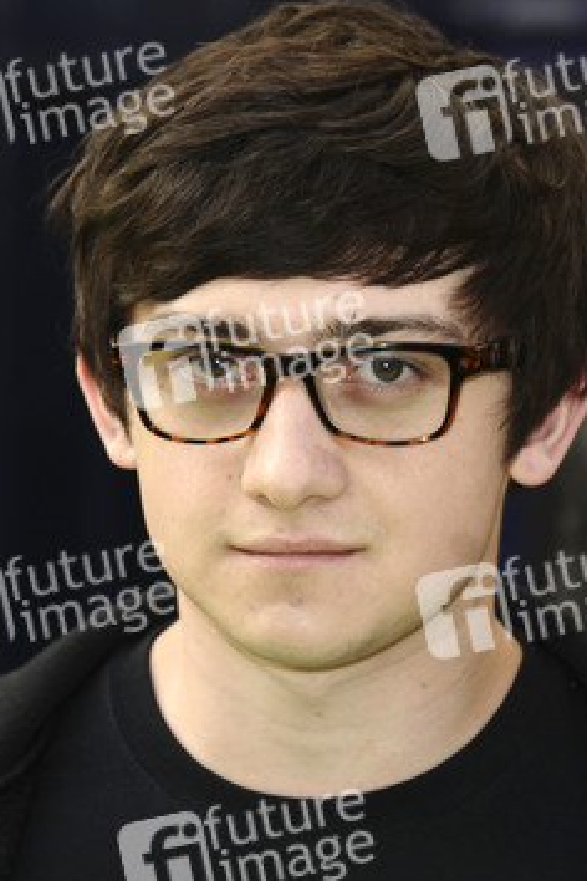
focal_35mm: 190
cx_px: 320
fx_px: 4647
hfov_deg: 7.2
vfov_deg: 10.8
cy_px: 475
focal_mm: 112
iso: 320
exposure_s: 1/250
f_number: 5.6
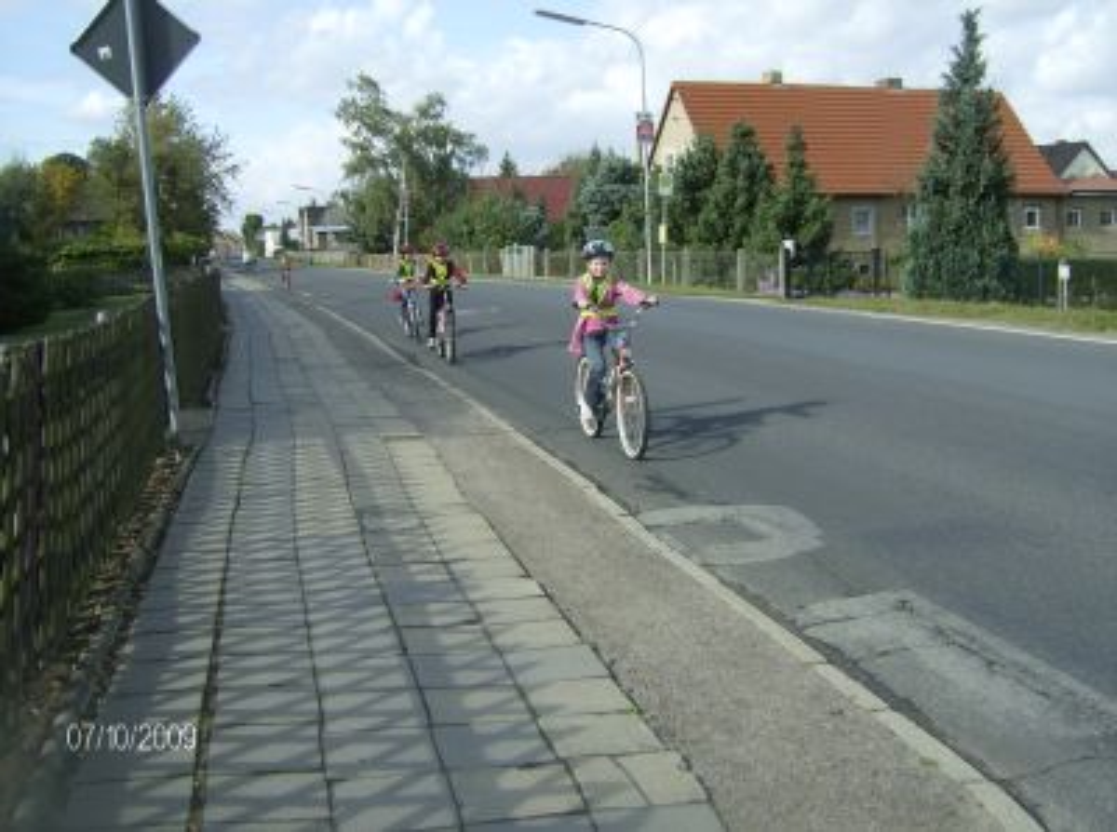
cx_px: 558
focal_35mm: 36
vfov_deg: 39.5
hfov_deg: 51.5
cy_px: 416
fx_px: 1159
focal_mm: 6
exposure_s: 1/267
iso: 100
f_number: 4.7
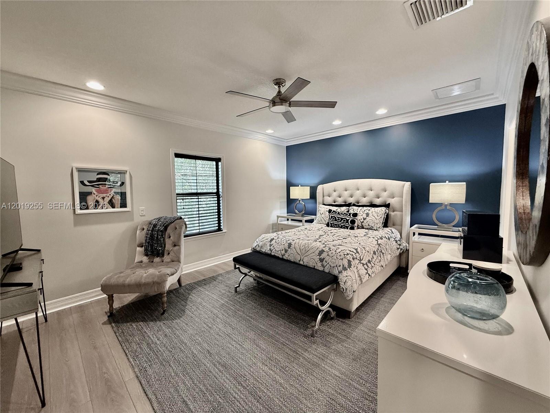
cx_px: 275
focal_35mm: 14
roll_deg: +0.9
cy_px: 206
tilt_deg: -4.5
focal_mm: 2.22
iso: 200
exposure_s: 1/60
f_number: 2.2
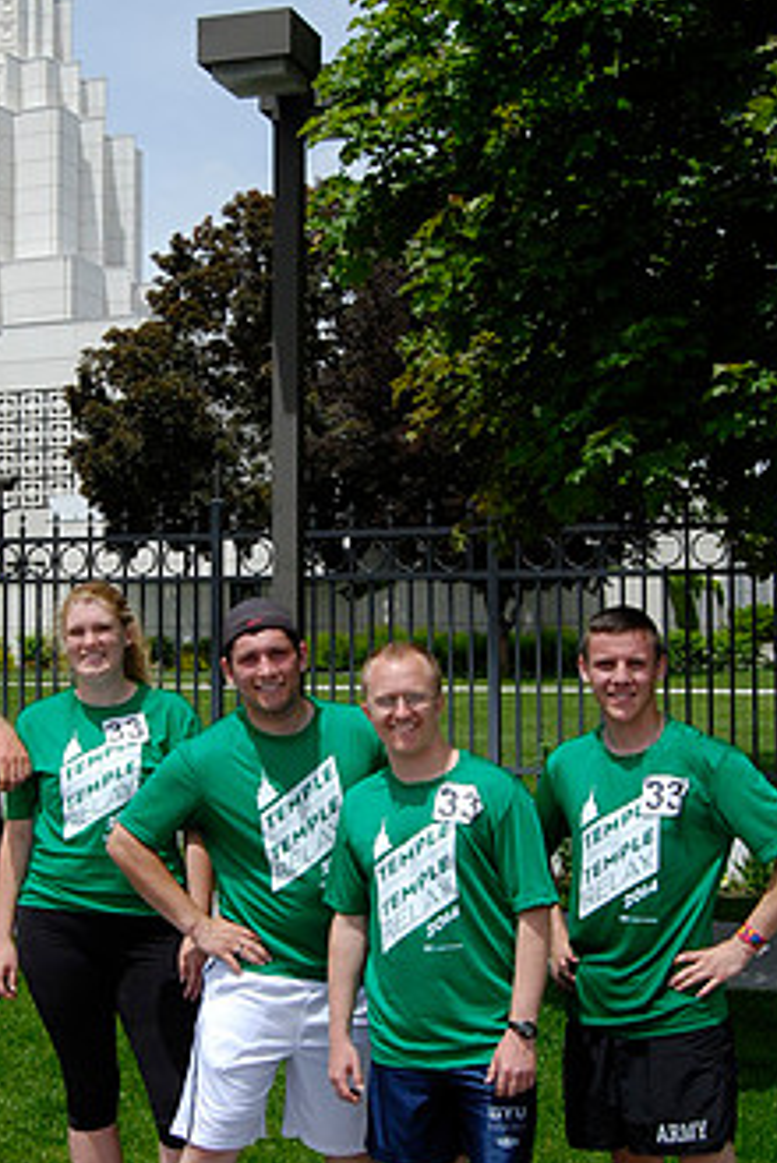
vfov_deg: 32.9
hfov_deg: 22.2
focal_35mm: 61
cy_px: 587
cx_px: 240
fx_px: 1967
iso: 400
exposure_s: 1/800
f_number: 10
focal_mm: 23
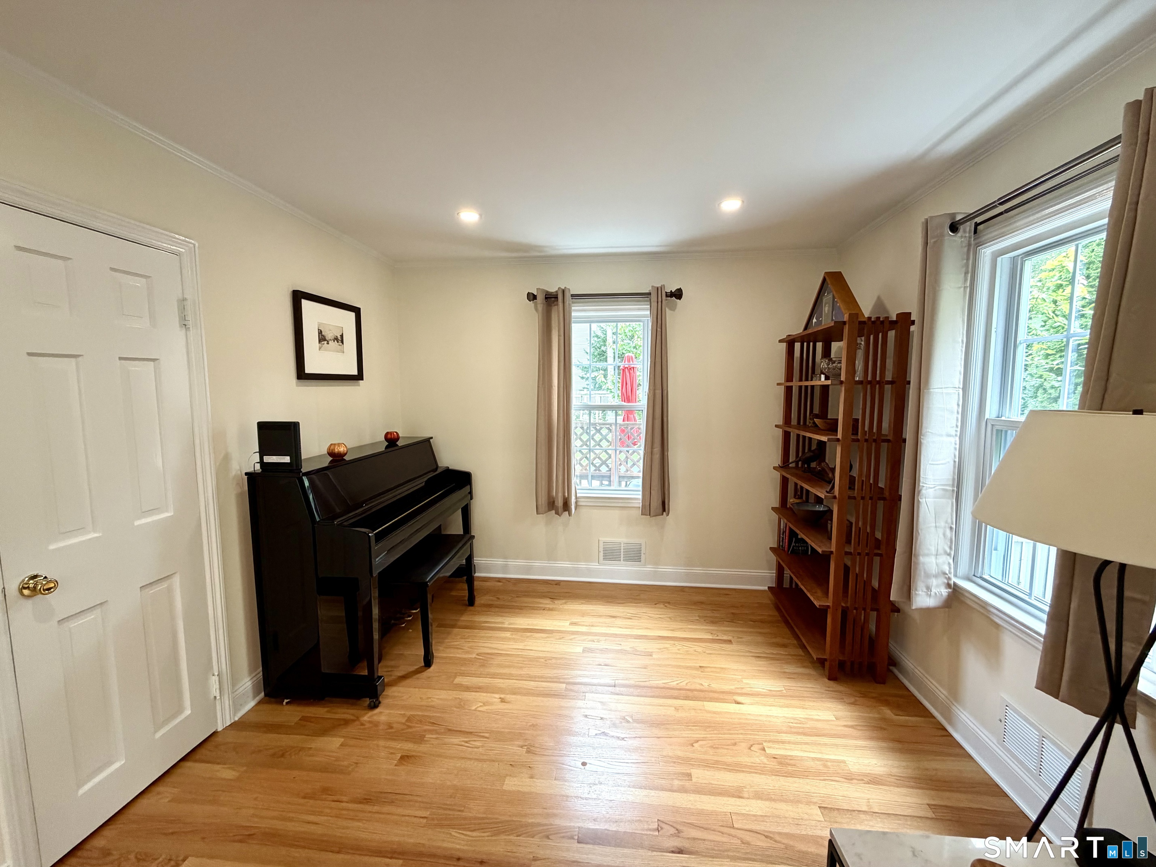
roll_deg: -1.0
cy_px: 434
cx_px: 578
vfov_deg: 85.7
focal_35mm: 14
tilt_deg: -5.6
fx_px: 468
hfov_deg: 102.1
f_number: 2.2
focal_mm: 2.22
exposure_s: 1/113
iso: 250
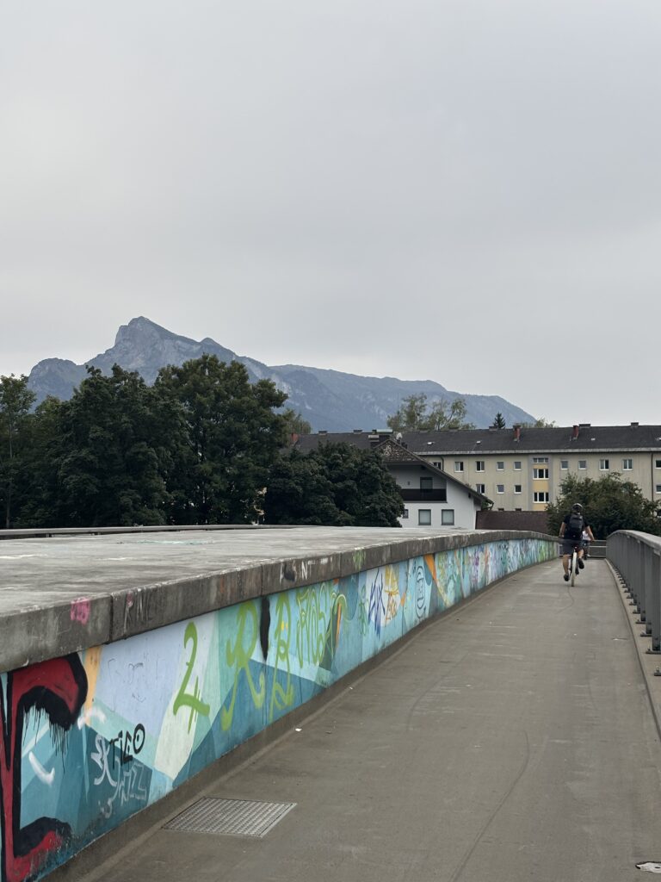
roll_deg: +1.1
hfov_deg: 28.0
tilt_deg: +0.0
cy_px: 441
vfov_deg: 36.8
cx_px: 330
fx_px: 1324
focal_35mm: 52
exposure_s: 1/370
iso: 32
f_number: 1.6
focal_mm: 5.96
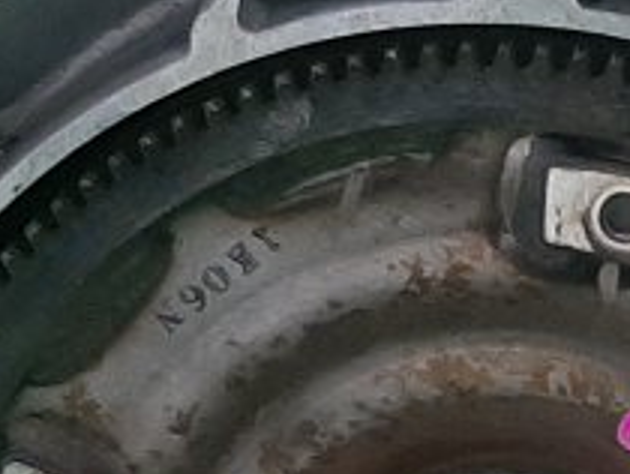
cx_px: 855
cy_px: 696
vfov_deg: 8.2
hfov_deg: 10.8
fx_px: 3243
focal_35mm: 178
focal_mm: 3.93
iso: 144
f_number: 1.7
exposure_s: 1/50
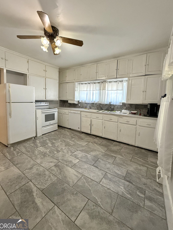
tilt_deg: -5.5
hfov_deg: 81.7
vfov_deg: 98.0
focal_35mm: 15
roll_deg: -1.2
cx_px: 84
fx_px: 100
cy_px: 108
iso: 400
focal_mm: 2.22
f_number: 2.2
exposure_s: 1/60
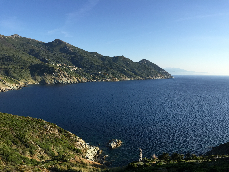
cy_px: 86
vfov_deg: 48.2
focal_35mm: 29
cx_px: 114
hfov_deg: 61.7
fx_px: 192
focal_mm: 4.15
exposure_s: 1/1099
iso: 32
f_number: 2.2
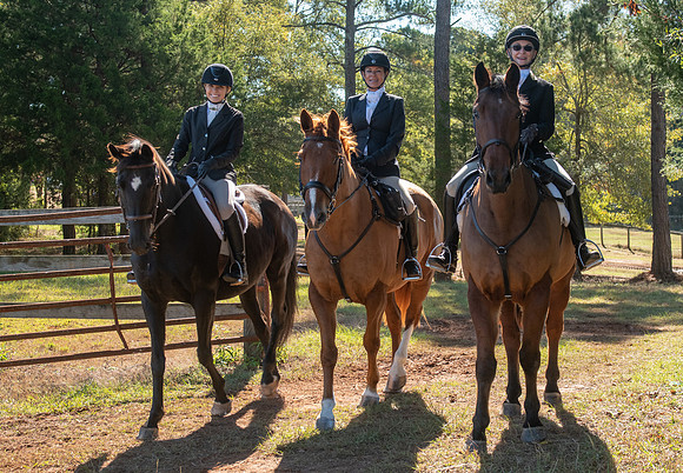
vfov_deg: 23.1
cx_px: 386
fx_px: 1159
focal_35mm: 60
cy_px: 216
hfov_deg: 32.8
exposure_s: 1/200
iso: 400
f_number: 4
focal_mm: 36
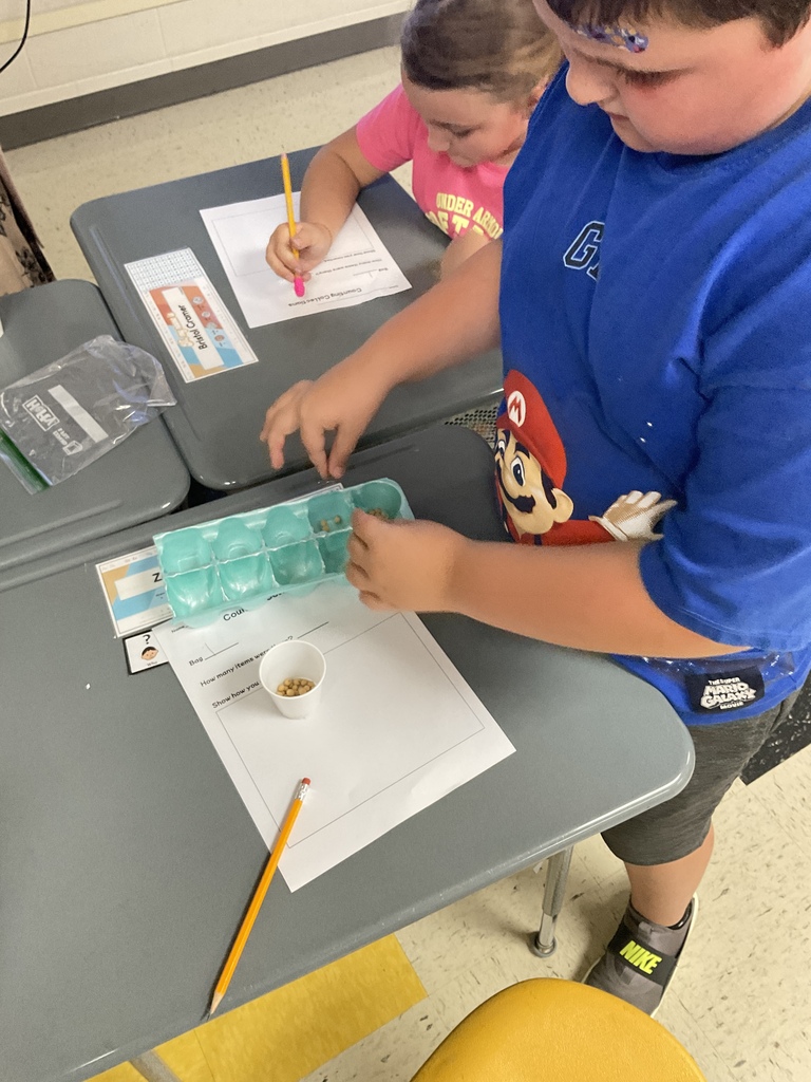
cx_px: 406
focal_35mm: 29
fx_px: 906
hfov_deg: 48.2
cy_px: 541
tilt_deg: -53.8
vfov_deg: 61.7
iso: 250
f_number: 1.8
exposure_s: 1/60
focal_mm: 3
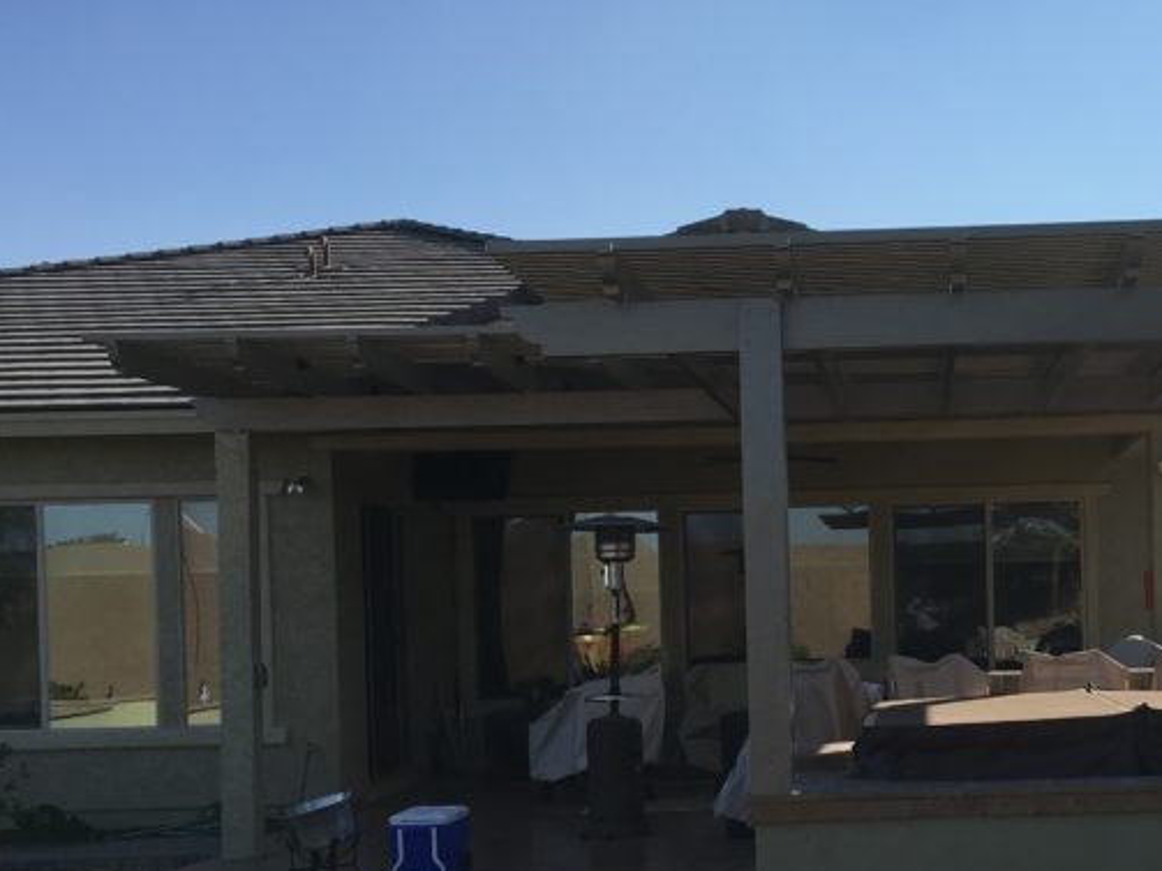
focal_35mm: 59
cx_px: 917
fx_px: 1980
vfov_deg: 24.6
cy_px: 645
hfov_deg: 31.9
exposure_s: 1/1709
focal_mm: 4.15
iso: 25
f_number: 2.2
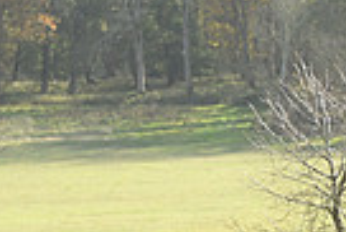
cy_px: 196
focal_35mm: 638
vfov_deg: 2.2
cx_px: 656
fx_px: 6138
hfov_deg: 3.2
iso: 720
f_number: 5.6
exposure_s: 1/1250
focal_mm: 150
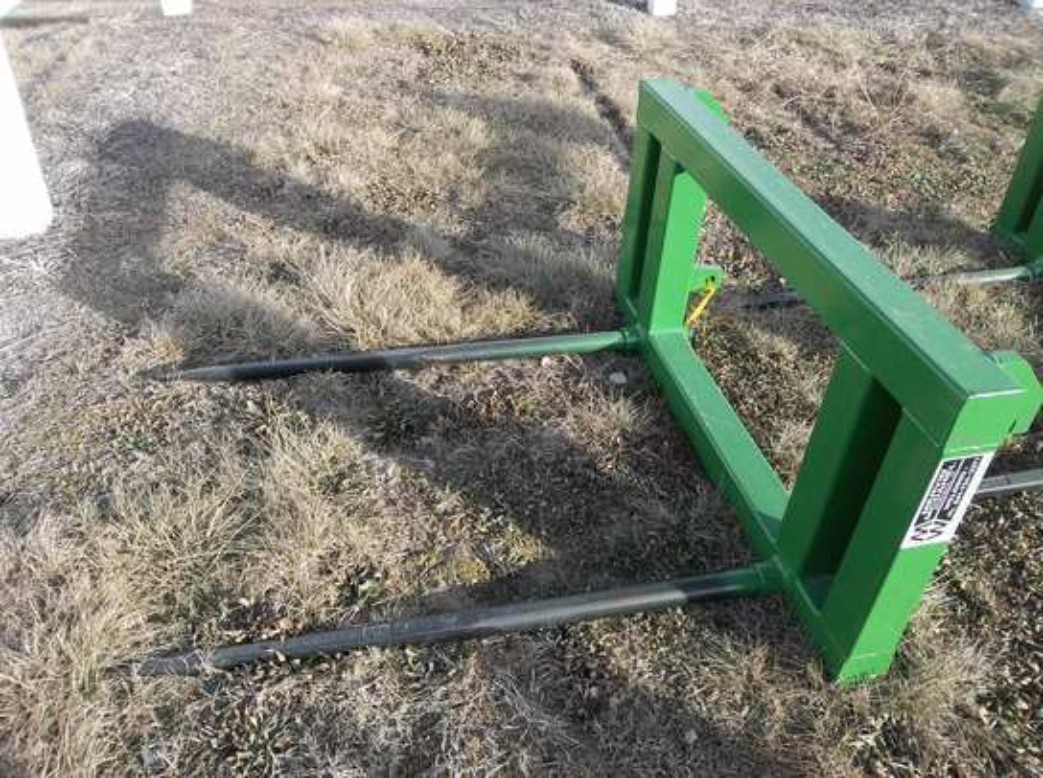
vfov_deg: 51.2
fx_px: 812
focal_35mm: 27
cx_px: 522
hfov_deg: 65.4
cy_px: 389
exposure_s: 1/250
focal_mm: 4.9
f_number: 3.5
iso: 80
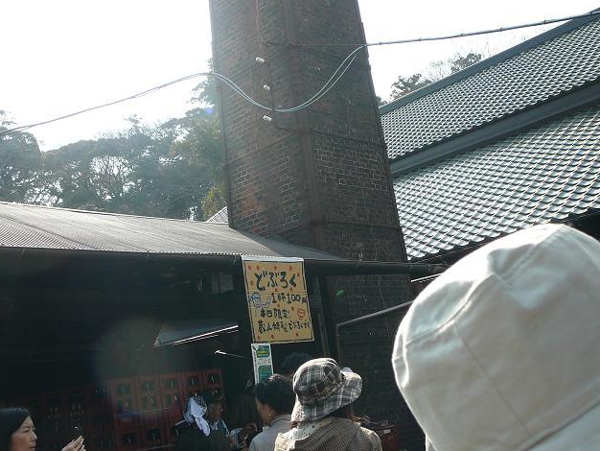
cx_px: 298
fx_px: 798
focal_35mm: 46
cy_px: 228
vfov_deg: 31.5
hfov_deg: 41.2
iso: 80
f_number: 3.2
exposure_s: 1/500
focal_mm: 6.7
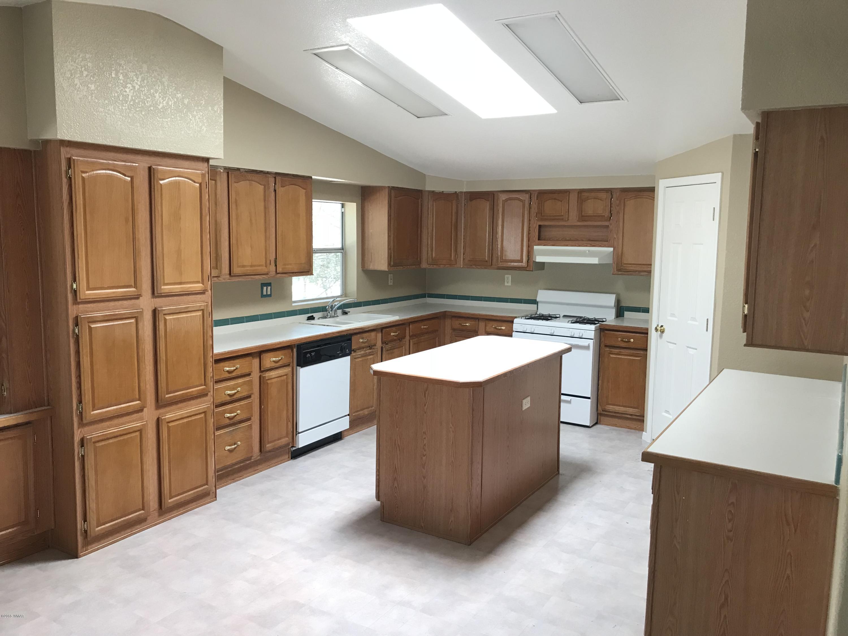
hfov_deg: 63.4
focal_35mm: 28
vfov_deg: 49.7
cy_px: 318
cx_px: 424
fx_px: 686
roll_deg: -0.8
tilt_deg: -7.3
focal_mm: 3.99
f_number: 1.8
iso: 25
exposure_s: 1/30
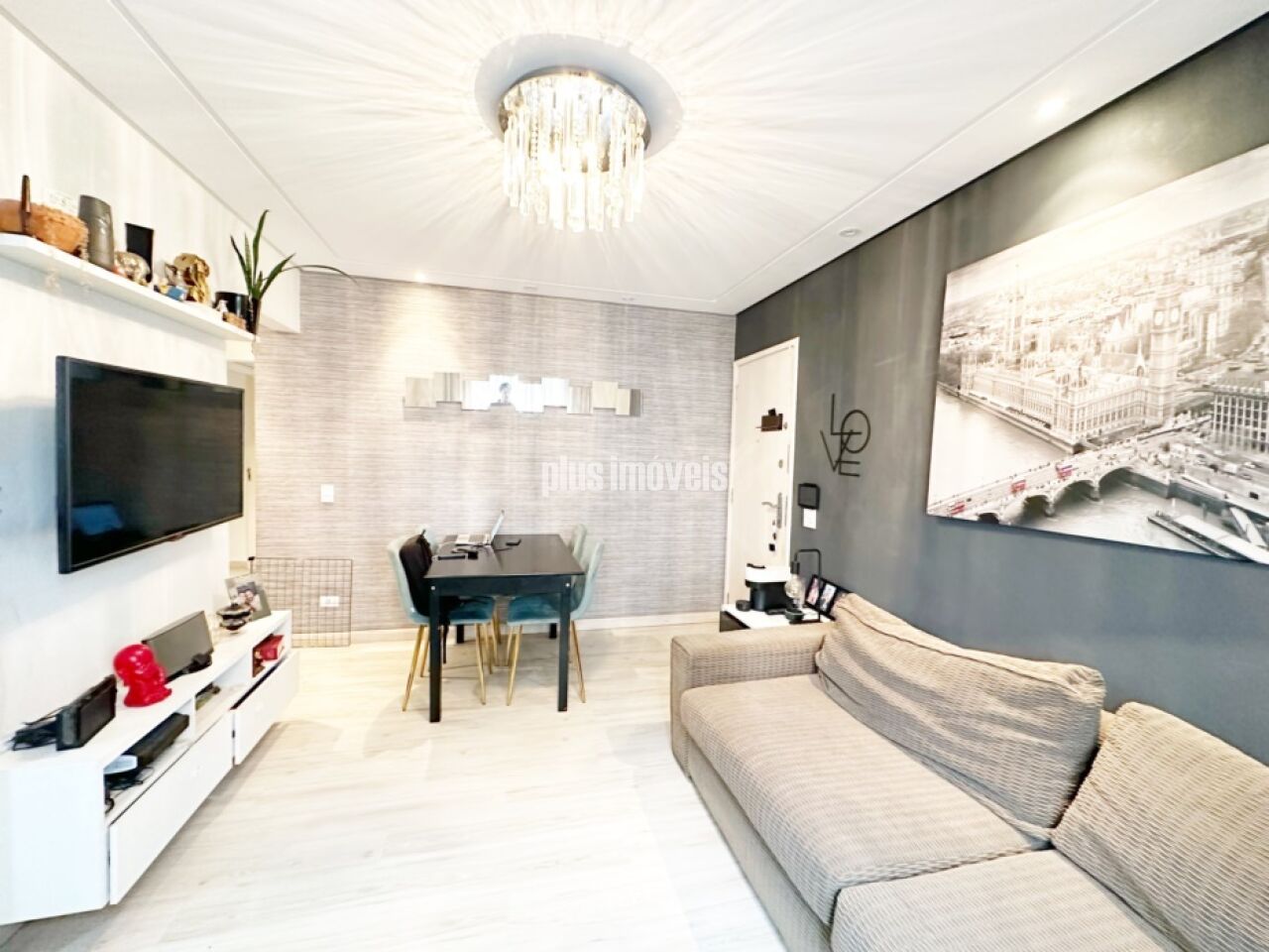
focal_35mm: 14
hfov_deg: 102.1
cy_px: 476
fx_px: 513
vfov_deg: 85.7
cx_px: 634
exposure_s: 1/60
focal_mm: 2.22
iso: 640
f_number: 2.2
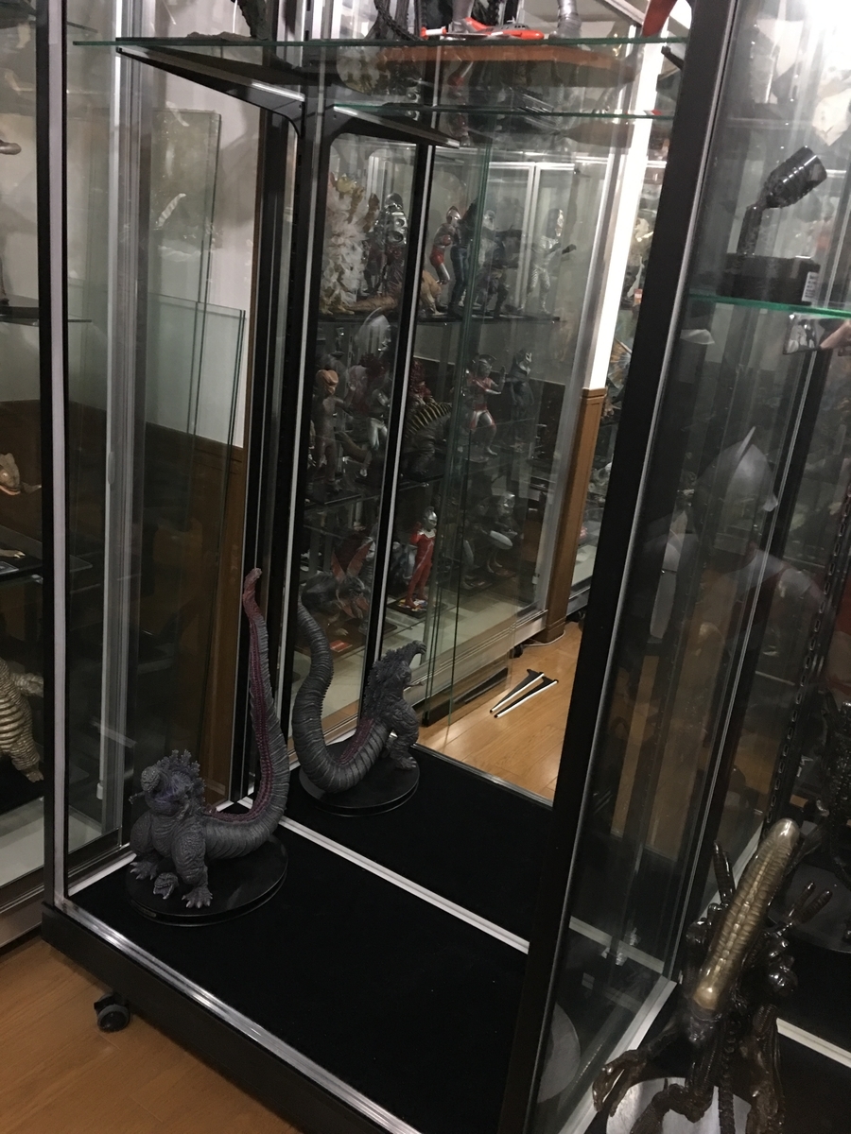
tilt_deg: -15.5
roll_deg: -6.8
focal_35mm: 29
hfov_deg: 48.2
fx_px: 951
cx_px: 426
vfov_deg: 61.7
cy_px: 567
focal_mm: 4.15
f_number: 2.2
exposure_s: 1/4
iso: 125
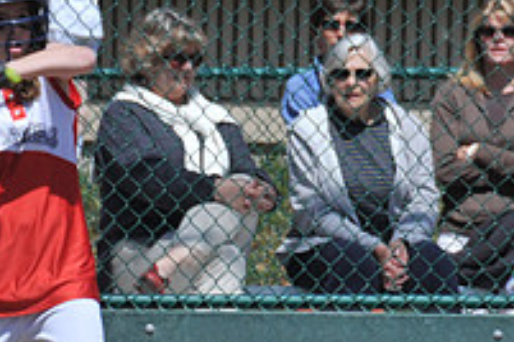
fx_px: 12364
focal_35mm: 866
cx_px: -82
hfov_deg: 2.4
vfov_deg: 1.6
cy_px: 259
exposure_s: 1/250
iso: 200
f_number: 11
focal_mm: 200
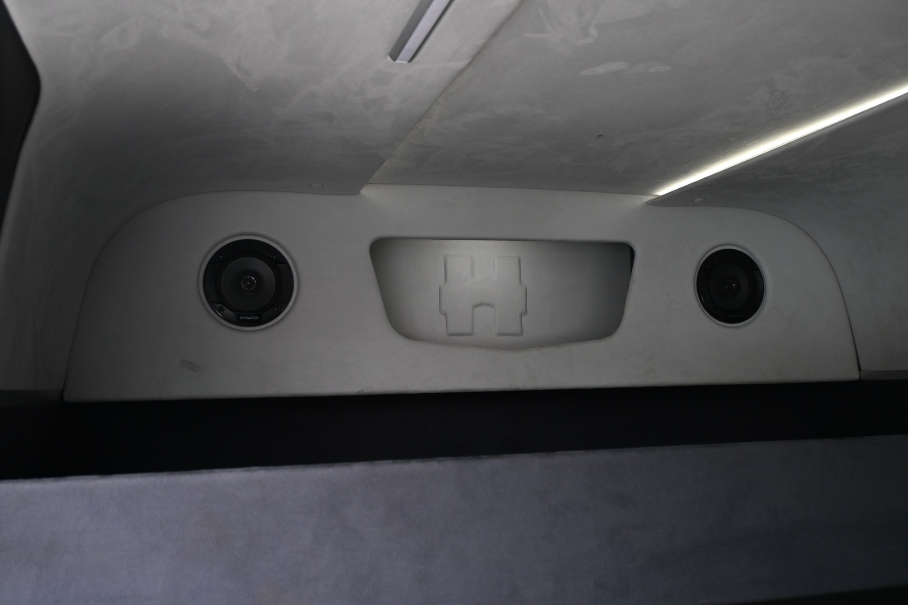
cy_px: 302
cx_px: 454
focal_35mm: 34
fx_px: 870
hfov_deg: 55.1
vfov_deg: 38.4
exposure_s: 1/160
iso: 400
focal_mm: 23
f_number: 4.2
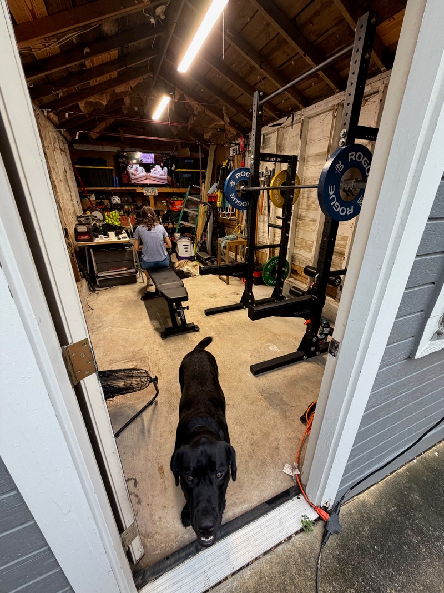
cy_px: 296
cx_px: 222
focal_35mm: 14
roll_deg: -1.2
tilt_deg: -23.4
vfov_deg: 102.1
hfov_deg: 85.7
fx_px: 239
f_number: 2.2
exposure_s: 1/120
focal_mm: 2.22
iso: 200
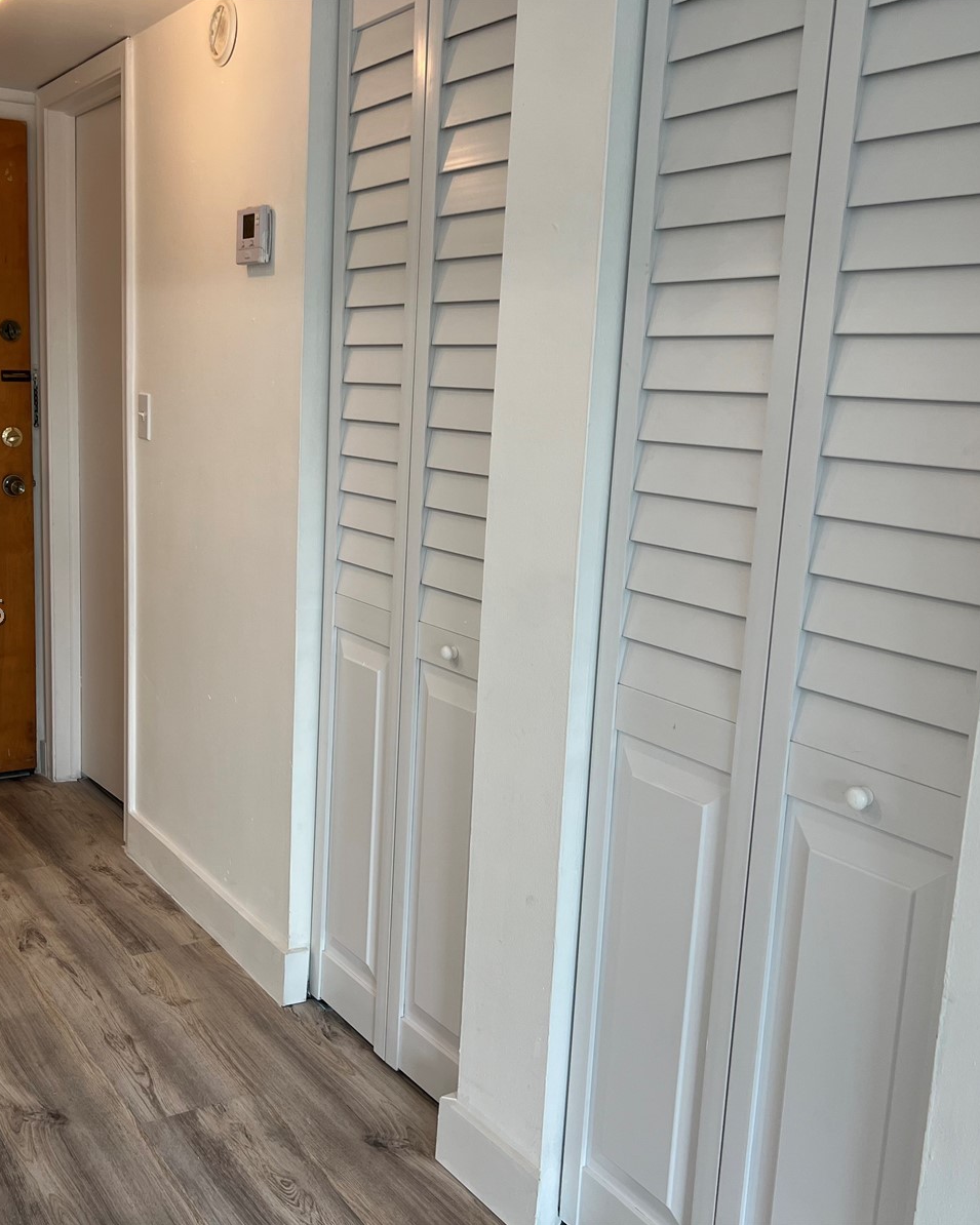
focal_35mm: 34
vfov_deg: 52.8
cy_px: 611
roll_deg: -1.2
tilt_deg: -10.5
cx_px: 320
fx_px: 1233
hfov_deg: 42.7
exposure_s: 1/120
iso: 64
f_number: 1.5
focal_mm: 5.7
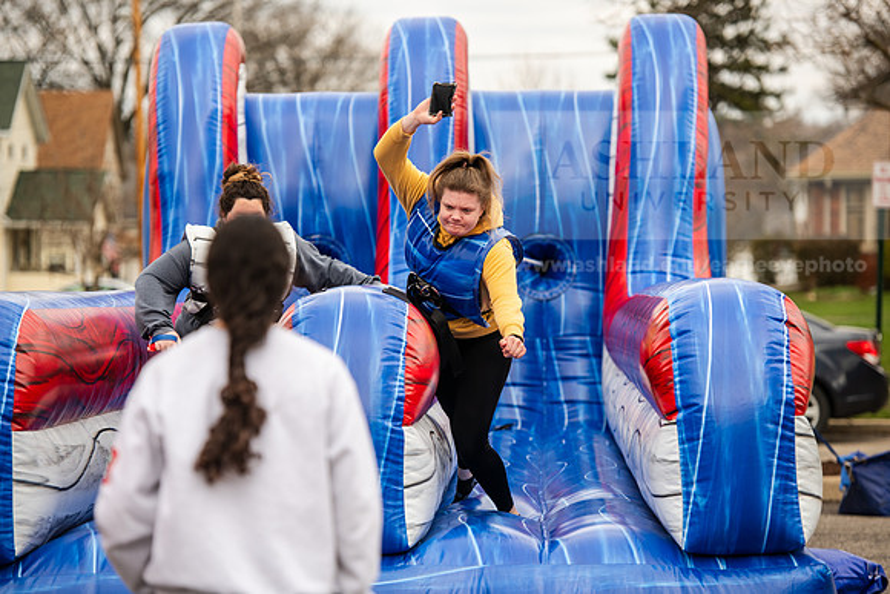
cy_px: 297
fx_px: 3585
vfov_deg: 9.5
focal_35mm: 145
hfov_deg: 14.2
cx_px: 445
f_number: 3.5
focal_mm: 145
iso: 125
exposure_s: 1/800
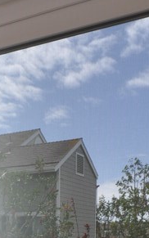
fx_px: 370
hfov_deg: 22.6
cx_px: 41
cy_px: 306
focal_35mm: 57
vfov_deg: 29.2
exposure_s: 1/200
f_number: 11
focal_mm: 10
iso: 200
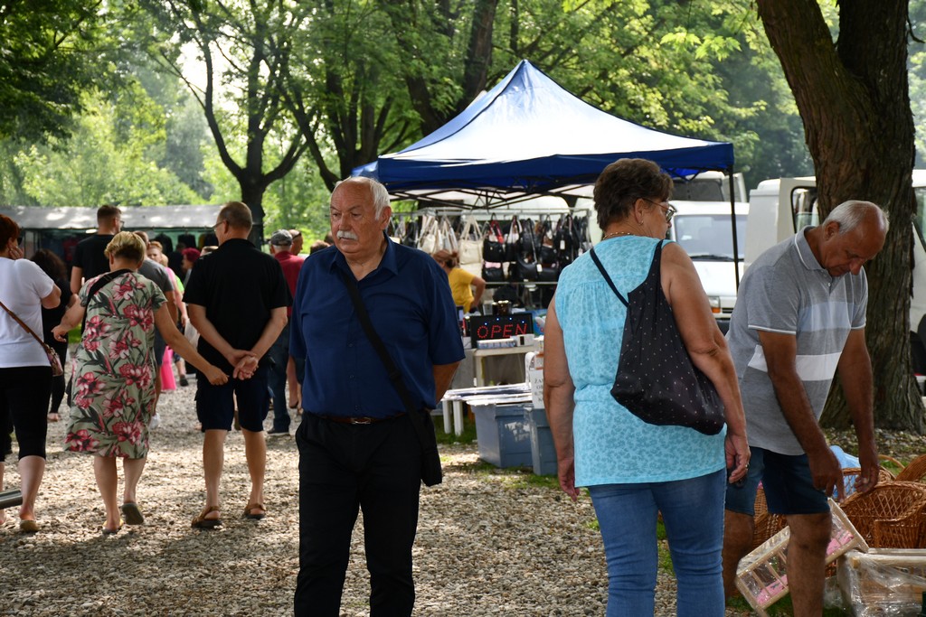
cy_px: 308
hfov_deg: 24.2
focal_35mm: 84
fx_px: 2161
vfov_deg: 16.3
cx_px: 463
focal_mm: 56
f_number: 4.8
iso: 200
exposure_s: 1/250
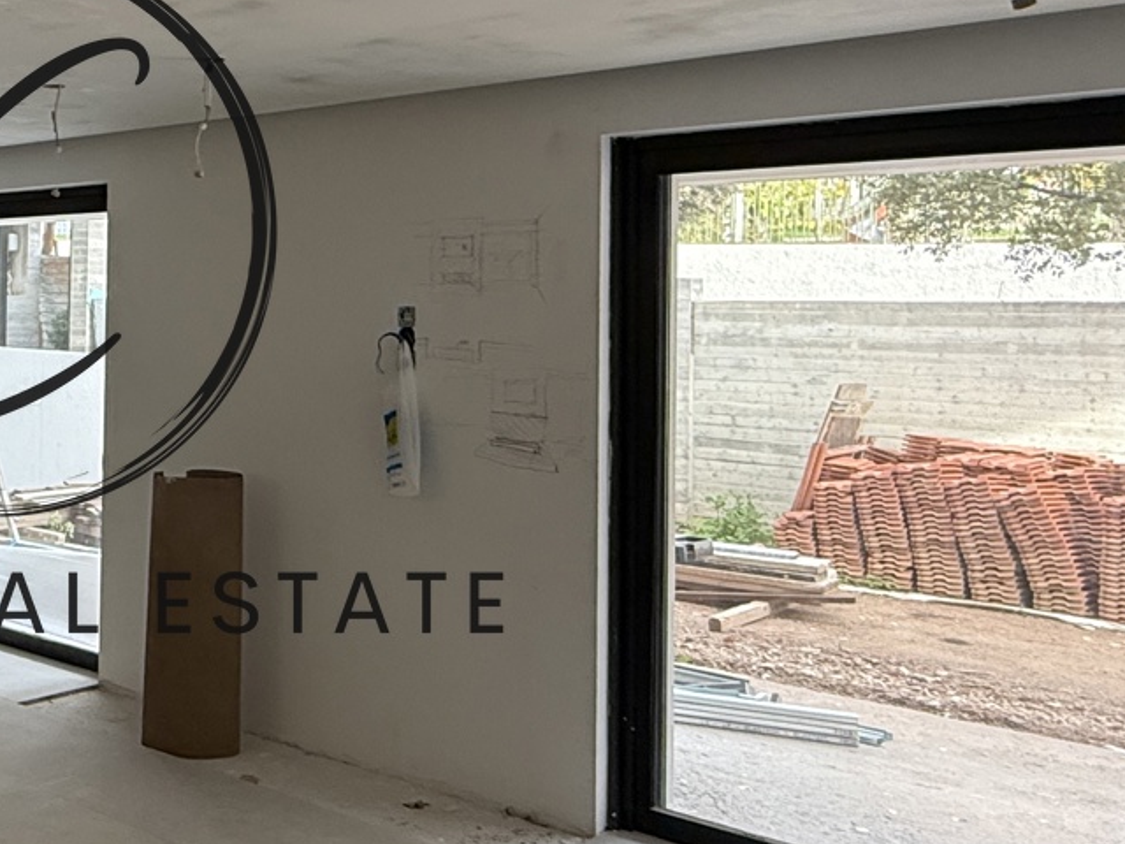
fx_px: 1365
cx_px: 23
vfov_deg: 34.1
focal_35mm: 42
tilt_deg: +0.5
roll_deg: -1.1
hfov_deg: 39.9
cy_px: 290
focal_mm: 2.22
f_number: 2.2
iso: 200
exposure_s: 1/99
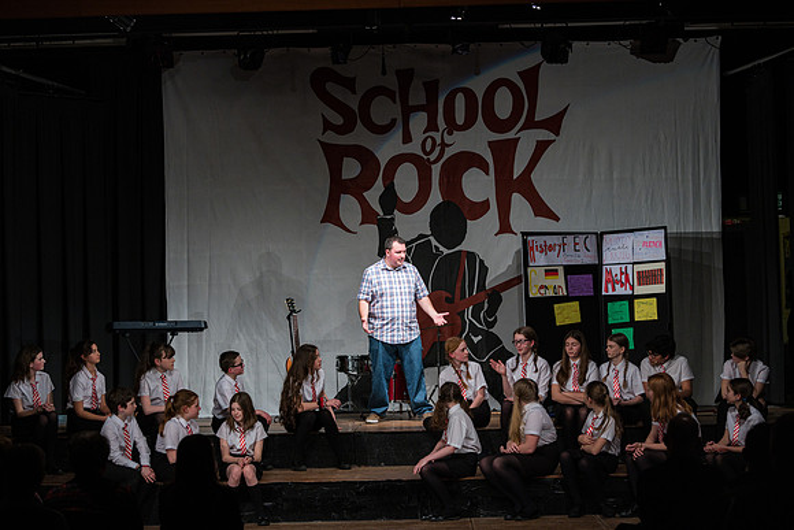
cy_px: 265
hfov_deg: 26.0
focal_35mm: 78
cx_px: 397
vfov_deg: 17.5
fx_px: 1721
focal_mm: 78
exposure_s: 1/200
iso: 1250
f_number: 4
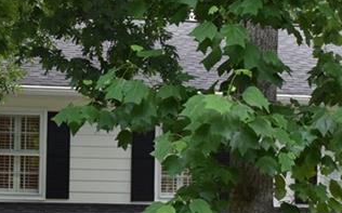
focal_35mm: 119
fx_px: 1108
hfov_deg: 17.3
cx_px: 48
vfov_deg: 11.0
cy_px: 172
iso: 800
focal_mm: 24
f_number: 6.3
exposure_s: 1/160
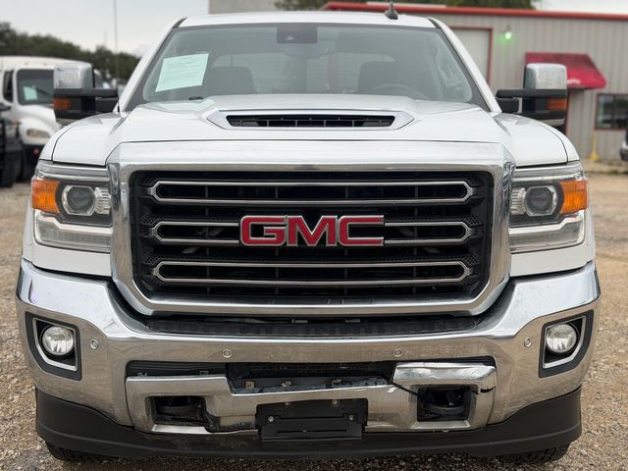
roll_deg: -2.1
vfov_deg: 30.3
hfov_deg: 39.7
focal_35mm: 48
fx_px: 871
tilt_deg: -7.6
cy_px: 236
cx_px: 314
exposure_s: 1/733
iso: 64
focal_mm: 6.76
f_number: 1.78
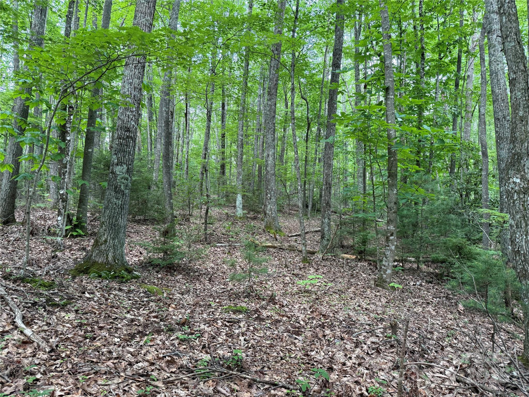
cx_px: 264
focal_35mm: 24
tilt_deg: +6.8
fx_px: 367
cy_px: 198
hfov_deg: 71.6
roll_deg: +0.9
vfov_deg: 56.8
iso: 200
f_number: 1.78
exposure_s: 1/60
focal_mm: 6.76
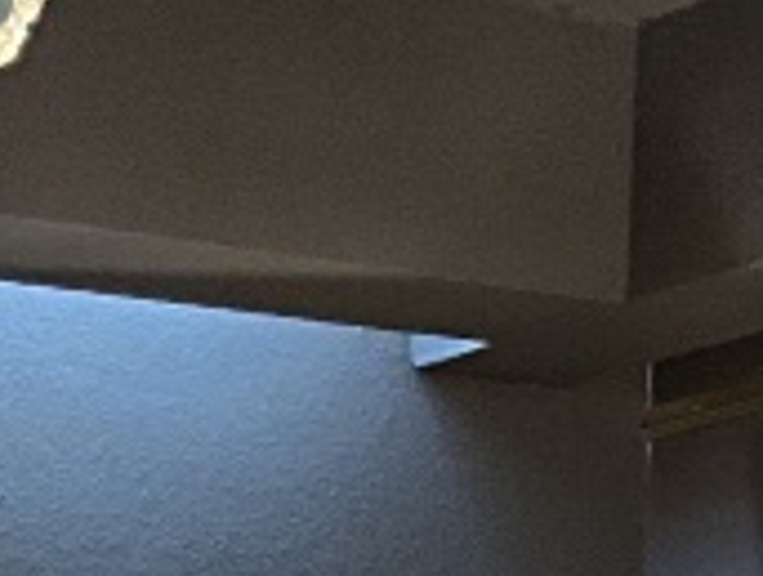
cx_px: -469
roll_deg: +0.9
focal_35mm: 203
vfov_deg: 6.4
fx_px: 4484
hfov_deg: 9.4
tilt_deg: -8.2
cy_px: 1974
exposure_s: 1/33
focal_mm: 3
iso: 200
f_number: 1.8
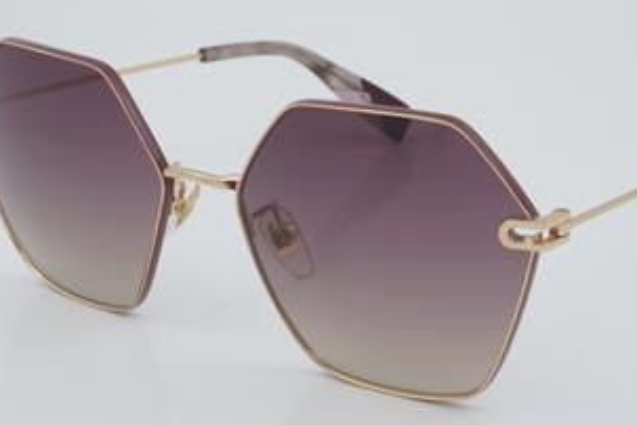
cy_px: 206
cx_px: 368
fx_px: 1752
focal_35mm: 99
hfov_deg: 20.6
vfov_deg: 13.8
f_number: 32
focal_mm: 50
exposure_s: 1/3
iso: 100
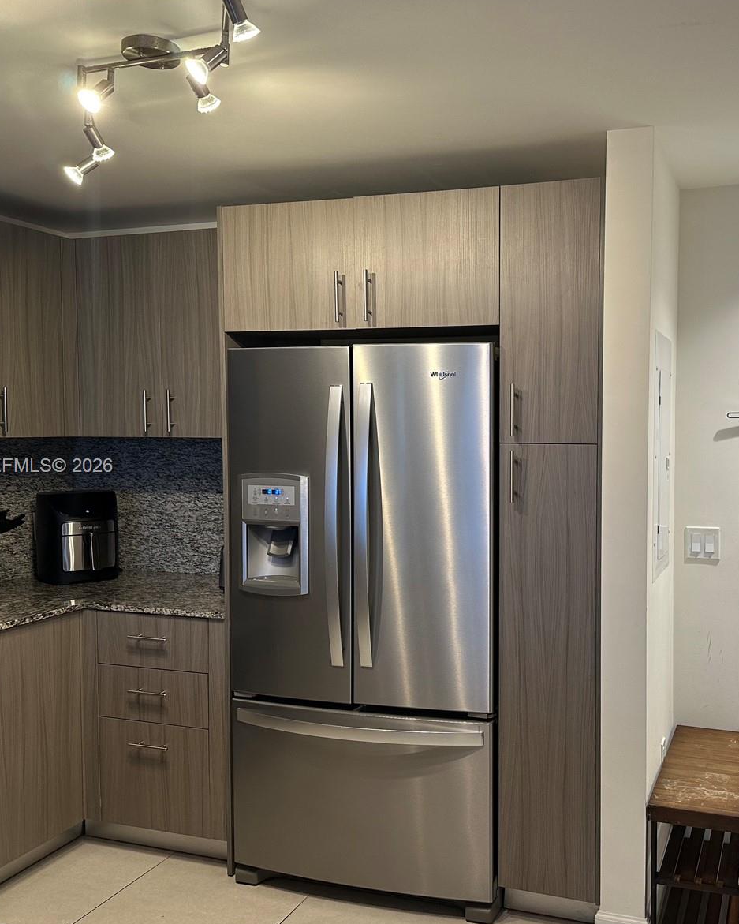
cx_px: 498
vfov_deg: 55.7
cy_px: 467
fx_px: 875
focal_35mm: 32
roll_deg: -0.5
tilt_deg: -1.7
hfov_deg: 45.1
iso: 125
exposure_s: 1/60
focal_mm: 6.86
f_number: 1.78
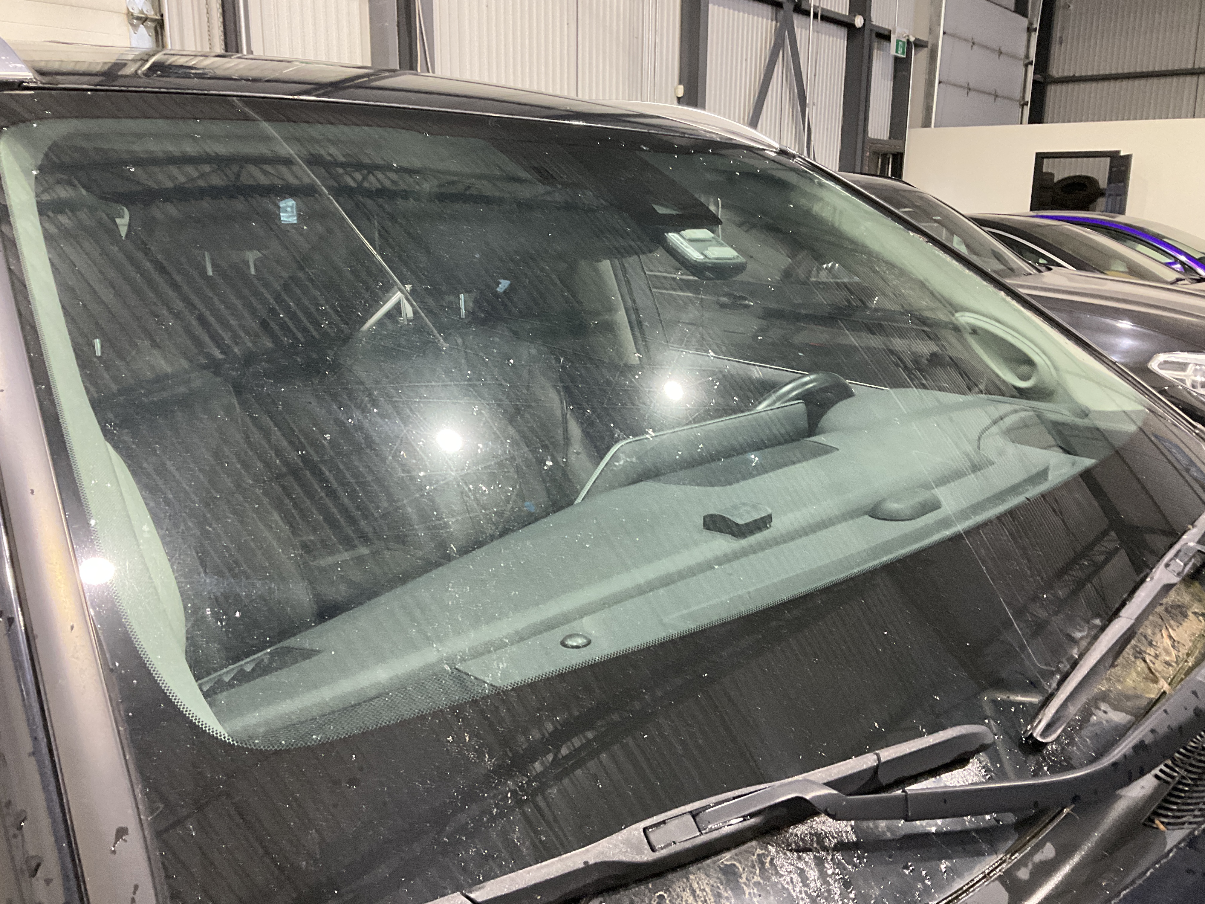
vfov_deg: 48.2
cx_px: 602
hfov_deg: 61.7
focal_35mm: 29
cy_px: 452
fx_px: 1010
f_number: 1.8
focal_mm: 3
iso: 250
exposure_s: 1/60
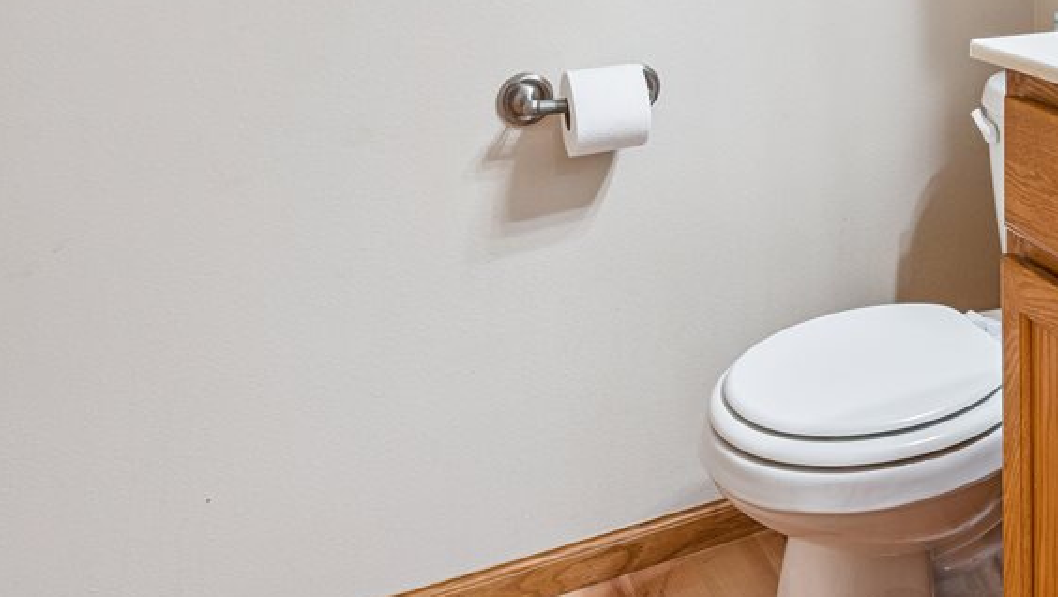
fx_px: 1067
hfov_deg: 45.9
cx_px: 1015
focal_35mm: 38
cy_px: -123
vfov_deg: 27.4
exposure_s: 1/13
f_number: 8
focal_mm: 16
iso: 400
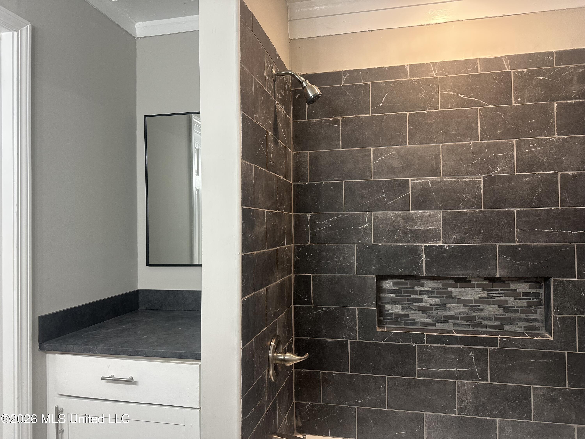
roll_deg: +0.2
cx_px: 292
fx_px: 406
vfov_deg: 56.8
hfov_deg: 71.6
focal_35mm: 24
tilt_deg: +1.9
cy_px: 220
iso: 200
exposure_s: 1/60
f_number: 1.78
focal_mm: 6.86
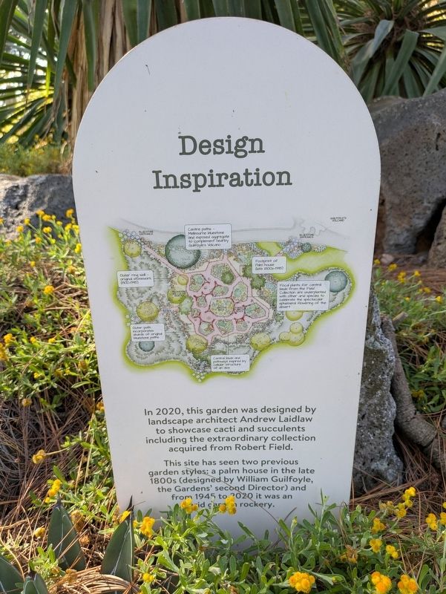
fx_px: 429
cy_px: 297
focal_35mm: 25
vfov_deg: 69.4
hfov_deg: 54.9
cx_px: 223
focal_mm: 5.43
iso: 55
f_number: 1.89
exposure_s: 1/163
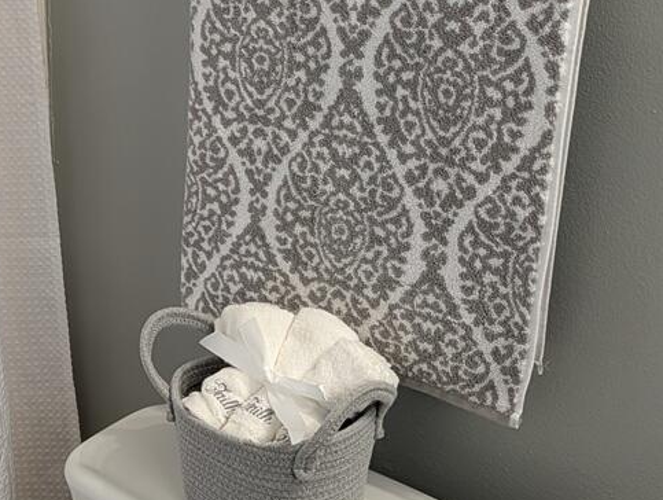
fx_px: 1266
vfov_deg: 22.2
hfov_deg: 27.4
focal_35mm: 66
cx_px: -26
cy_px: 349
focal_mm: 6.9
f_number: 1.68
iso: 262
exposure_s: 1/120
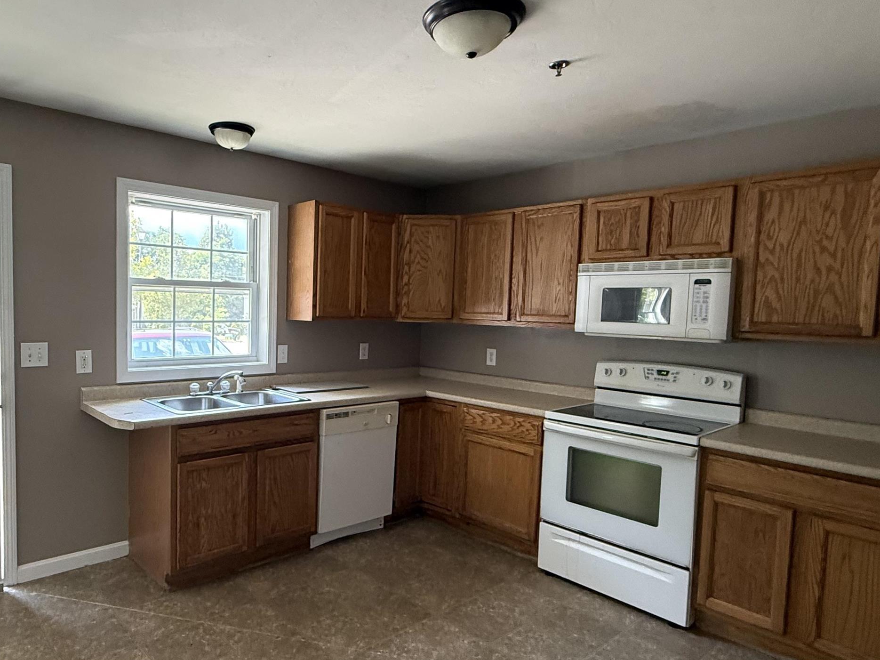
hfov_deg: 72.7
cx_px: 332
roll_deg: -1.6
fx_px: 585
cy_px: 343
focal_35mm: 23
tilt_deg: -1.7
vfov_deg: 58.9
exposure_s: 1/85
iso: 320
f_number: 2.2
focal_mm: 2.22
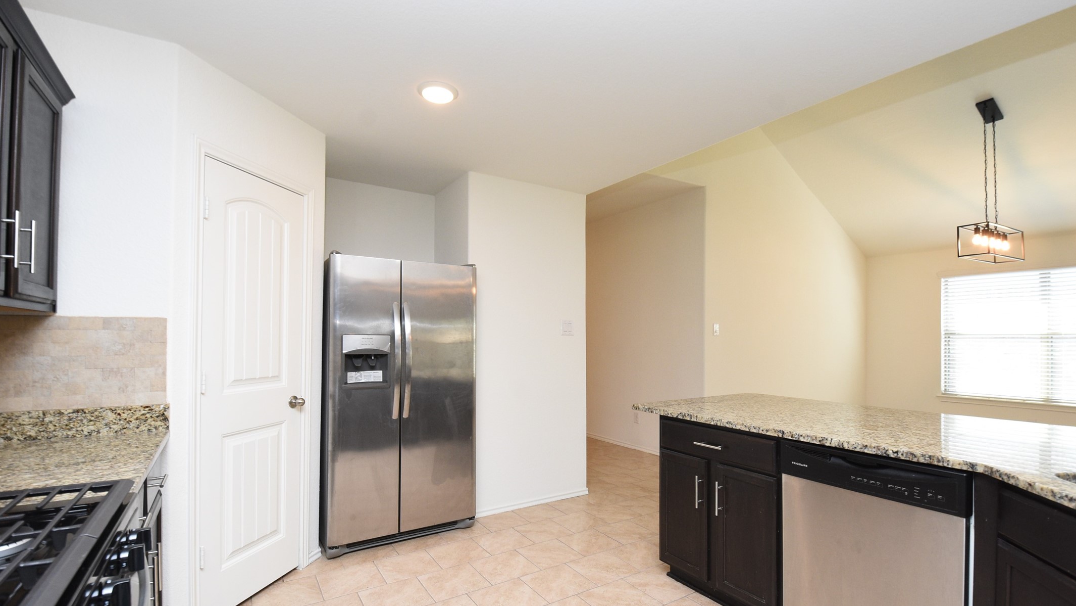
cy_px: 325
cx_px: 540
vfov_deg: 67.0
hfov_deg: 99.4
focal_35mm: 16
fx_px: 457
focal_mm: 10
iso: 800
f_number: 7.1
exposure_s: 1/60
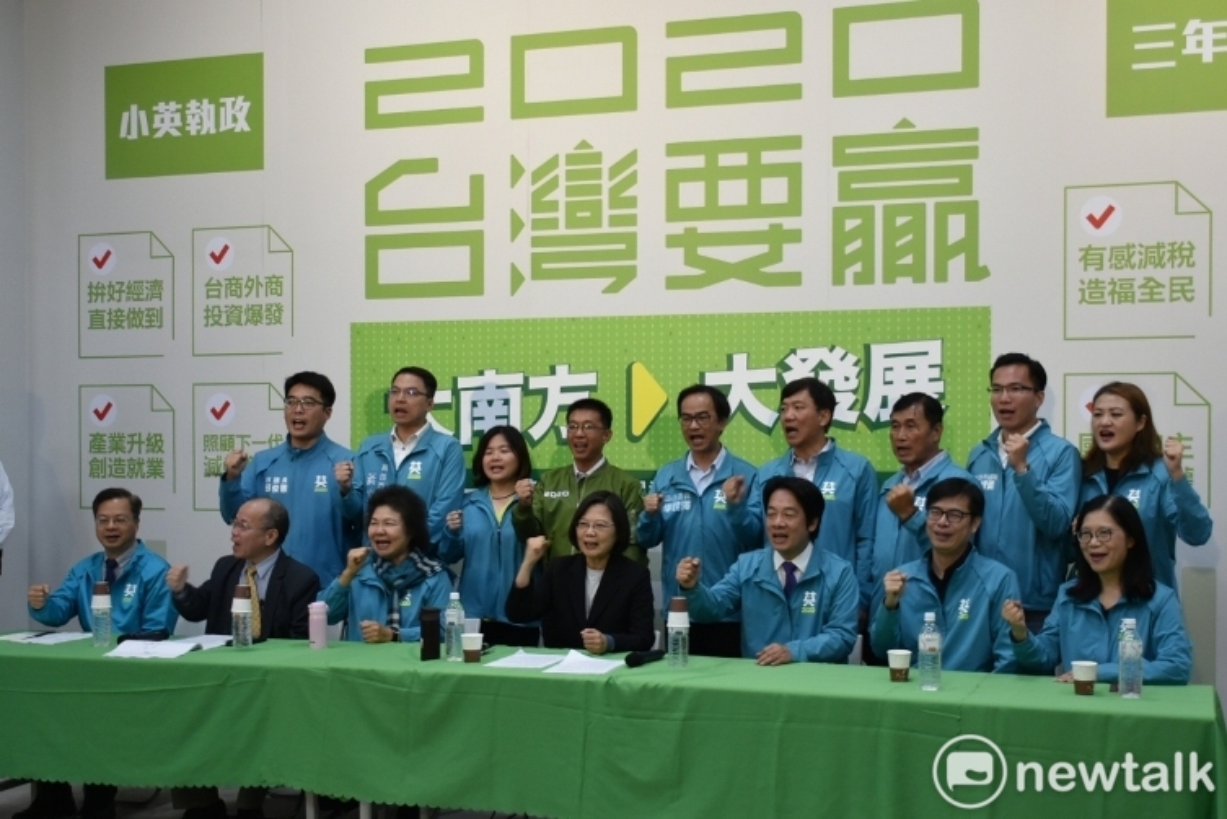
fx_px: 1330
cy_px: 410
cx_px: 614
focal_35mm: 39
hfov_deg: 49.5
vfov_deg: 34.3
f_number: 4.5
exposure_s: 1/80
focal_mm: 26
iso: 800
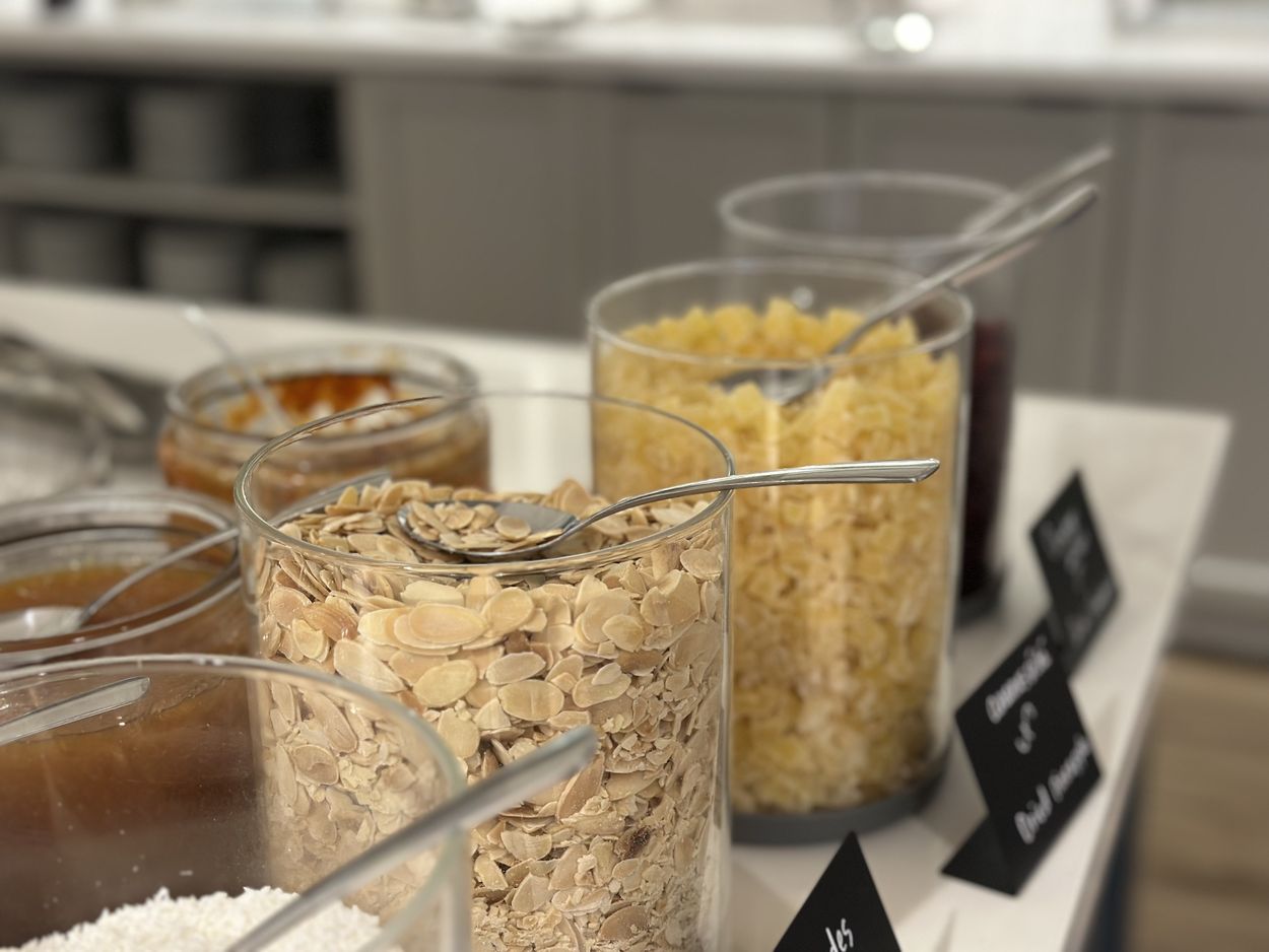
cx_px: 634
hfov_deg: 39.6
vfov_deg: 30.3
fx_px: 1760
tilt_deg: -20.7
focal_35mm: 48
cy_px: 476
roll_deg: +0.0
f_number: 1.78
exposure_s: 1/60
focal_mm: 6.86
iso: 250
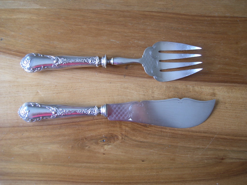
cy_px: 92
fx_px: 271
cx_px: 124
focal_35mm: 38
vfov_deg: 37.7
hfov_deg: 49.0
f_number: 2.8
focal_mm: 7.8
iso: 50
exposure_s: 1/4.6
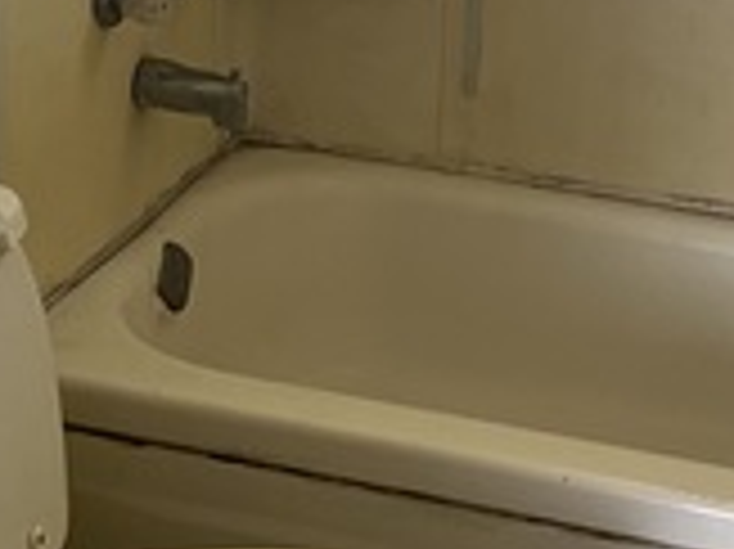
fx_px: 2161
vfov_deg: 14.1
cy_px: -99
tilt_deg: -14.5
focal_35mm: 102
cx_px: 347
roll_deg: -2.4
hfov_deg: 19.3
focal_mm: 5.7
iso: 100
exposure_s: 1/60
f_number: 1.5
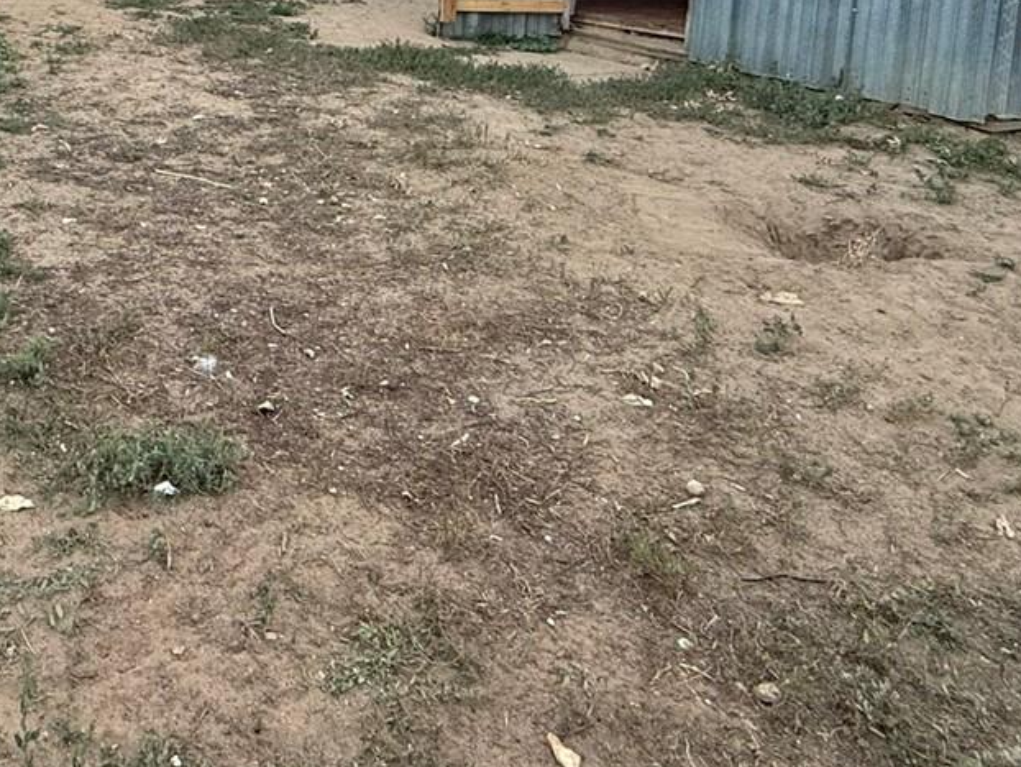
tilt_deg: -4.2
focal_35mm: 36
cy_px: -44
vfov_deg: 35.0
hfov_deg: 48.4
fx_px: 1062
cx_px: 202
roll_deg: -0.7
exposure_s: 1/99
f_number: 2.2
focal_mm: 2.22
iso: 200
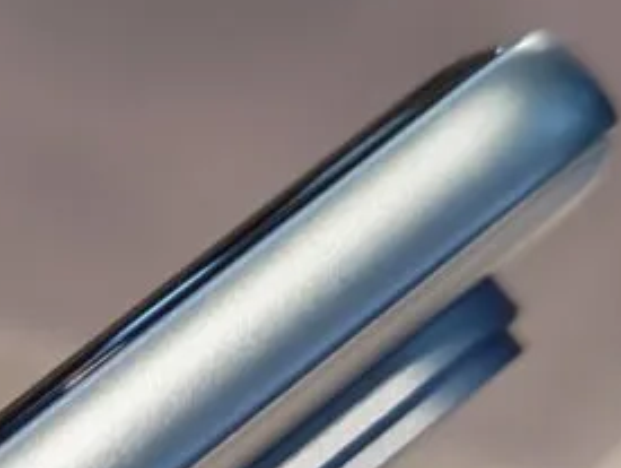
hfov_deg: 11.0
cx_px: -361
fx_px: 3072
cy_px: 769
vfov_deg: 8.4
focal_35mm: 171
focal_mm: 5.4
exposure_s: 1/50
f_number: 1.6
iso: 125
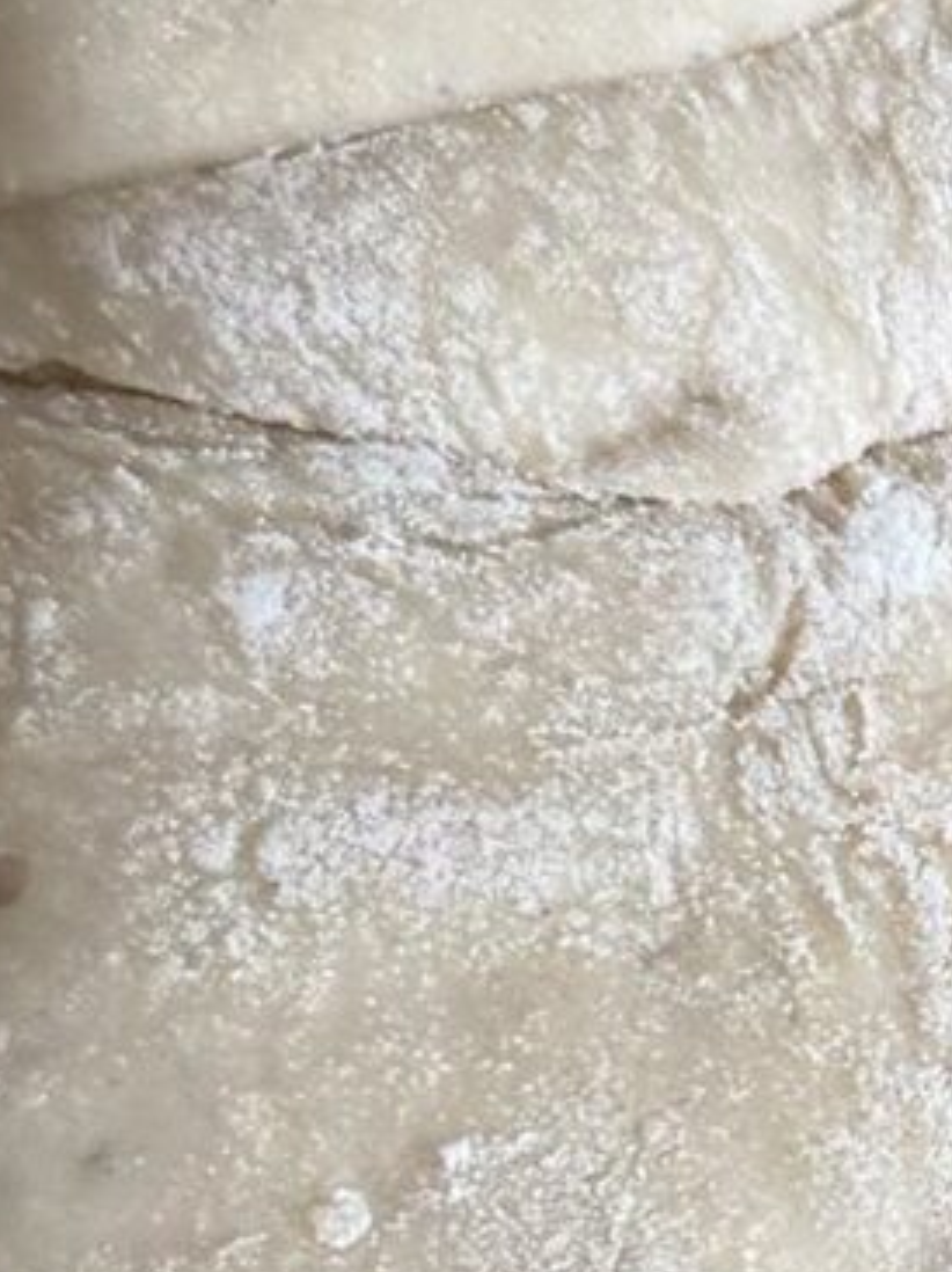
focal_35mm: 168
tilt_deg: -81.2
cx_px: 2178
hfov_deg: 8.2
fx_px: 6168
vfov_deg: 11.5
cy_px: 1543
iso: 200
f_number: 1.78
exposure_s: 1/100
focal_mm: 6.76
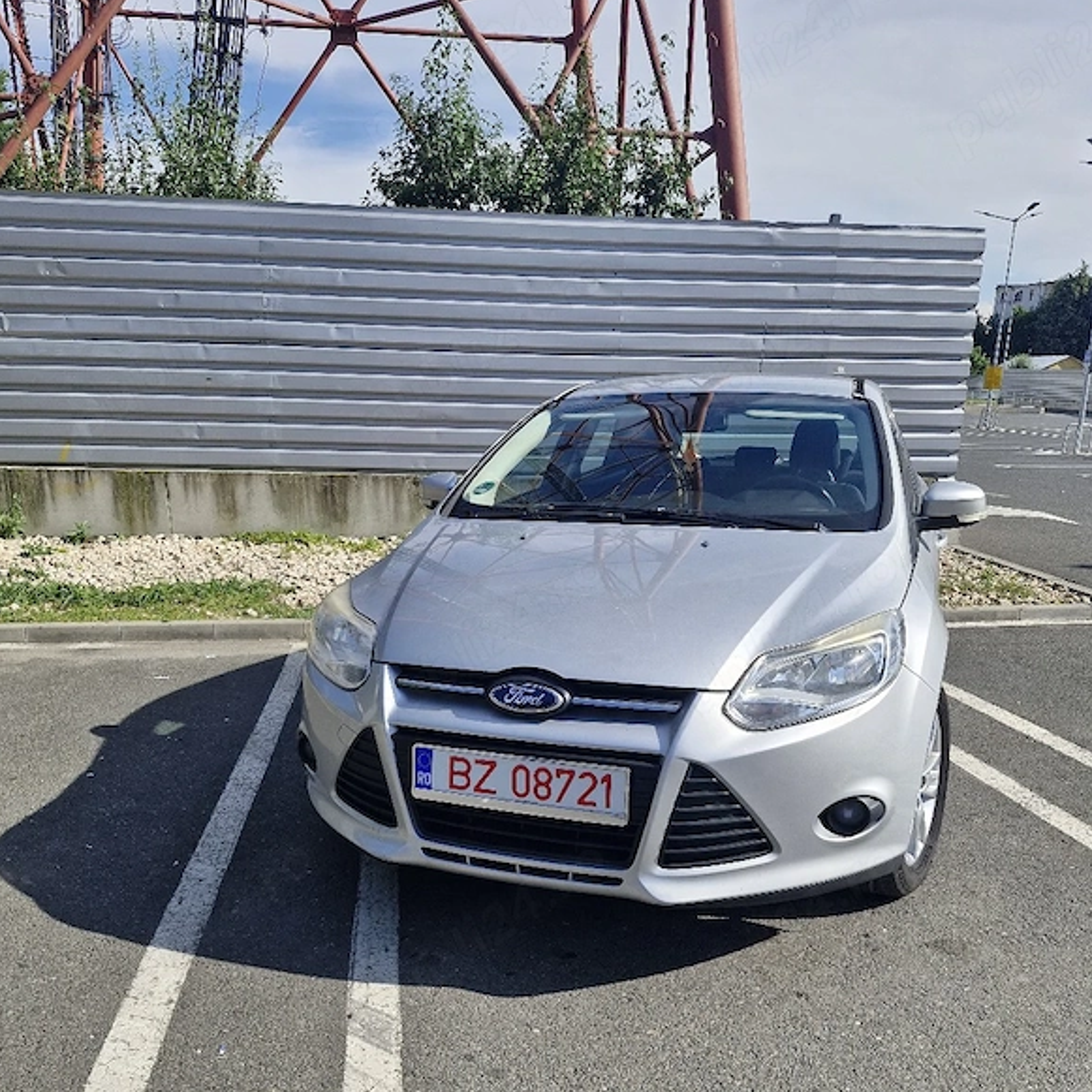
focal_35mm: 28
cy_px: 688
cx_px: 558
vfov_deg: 56.6
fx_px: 999
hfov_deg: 57.3
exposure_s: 1/1667
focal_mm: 5.54
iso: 50
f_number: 1.8
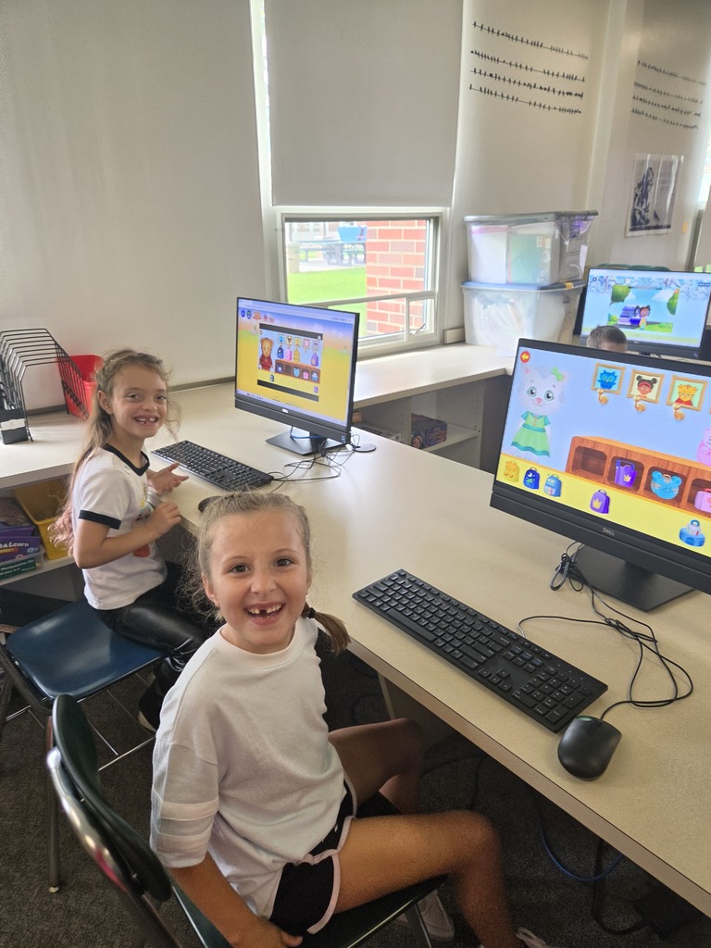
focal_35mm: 23
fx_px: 630
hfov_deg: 58.9
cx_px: 356
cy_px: 474
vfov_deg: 73.9
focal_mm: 5.4
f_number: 1.8
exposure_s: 1/120
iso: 125
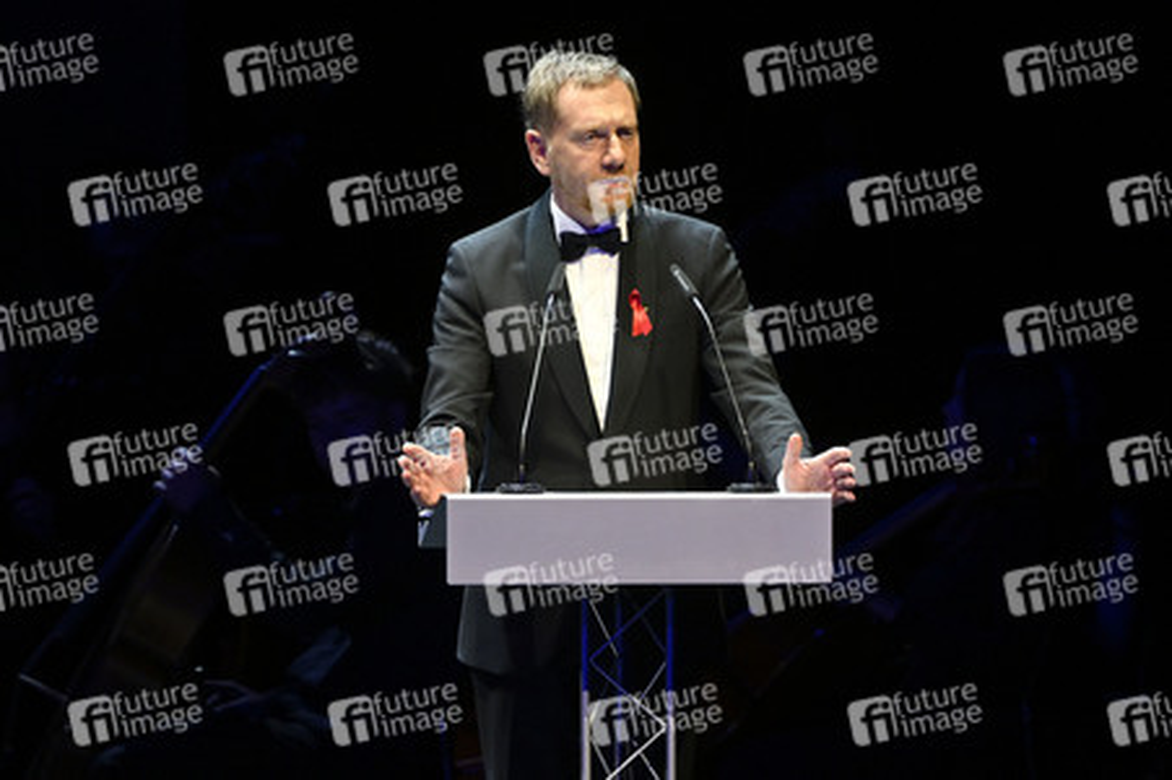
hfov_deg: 7.2
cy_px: 390
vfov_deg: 4.8
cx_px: 586
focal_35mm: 285
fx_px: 9271
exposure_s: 1/320
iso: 400
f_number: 2.8
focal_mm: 190
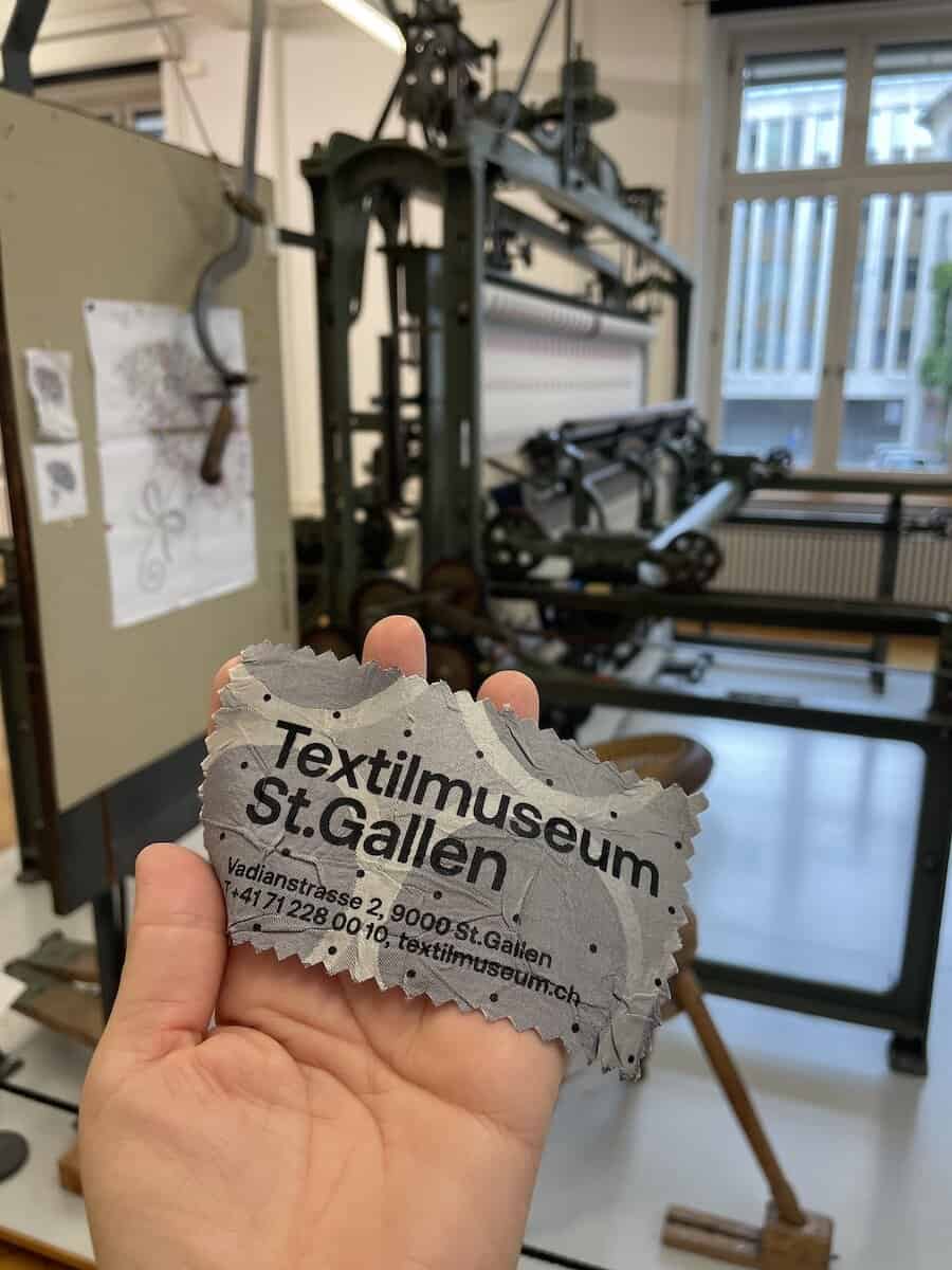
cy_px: 635
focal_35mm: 26
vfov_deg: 67.3
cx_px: 476
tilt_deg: -13.3
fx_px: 953
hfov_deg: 53.1
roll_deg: +0.0
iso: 64
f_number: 1.6
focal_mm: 4.2
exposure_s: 1/100
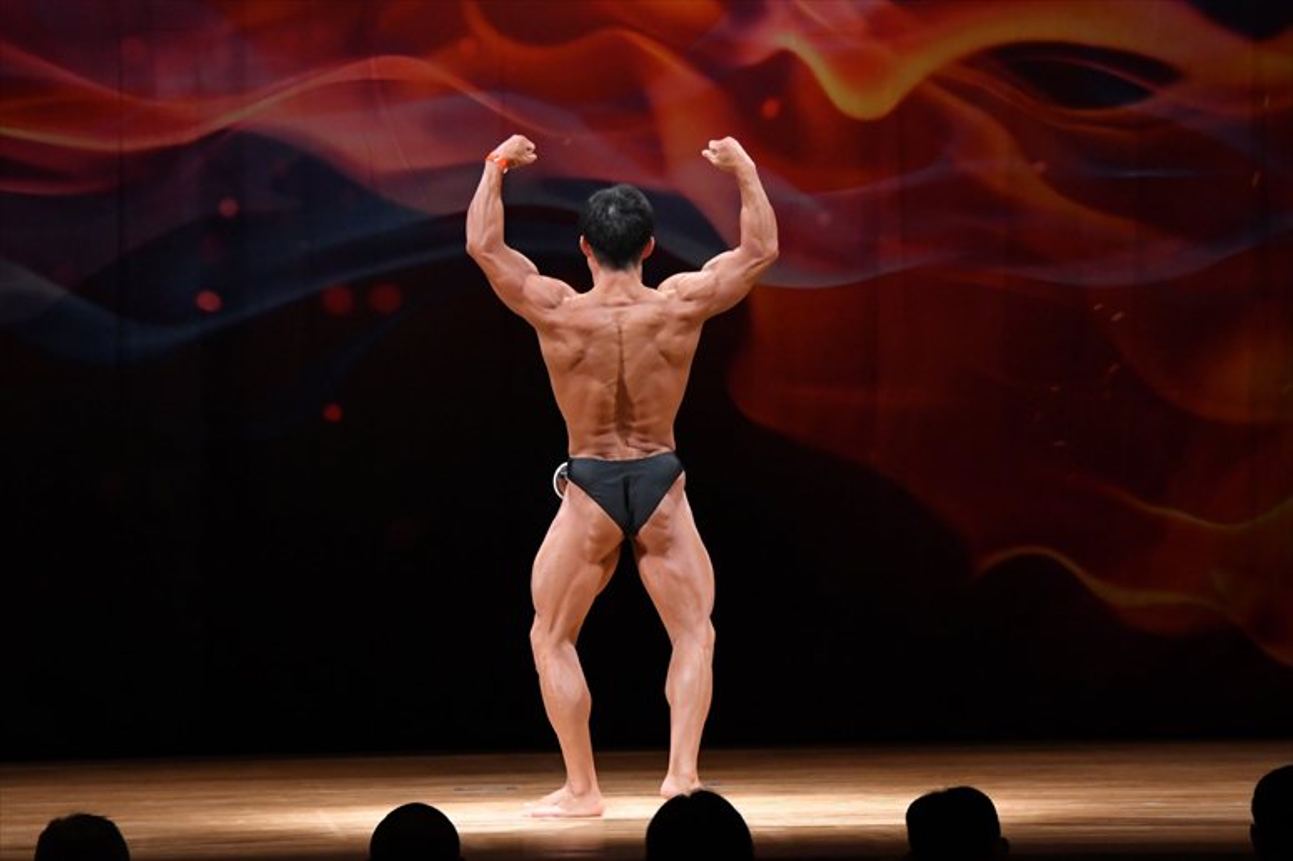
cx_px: 646
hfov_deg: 10.2
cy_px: 430
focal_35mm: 202
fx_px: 7252
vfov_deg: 6.8
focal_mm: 135
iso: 4000
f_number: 5.6
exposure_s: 1/400
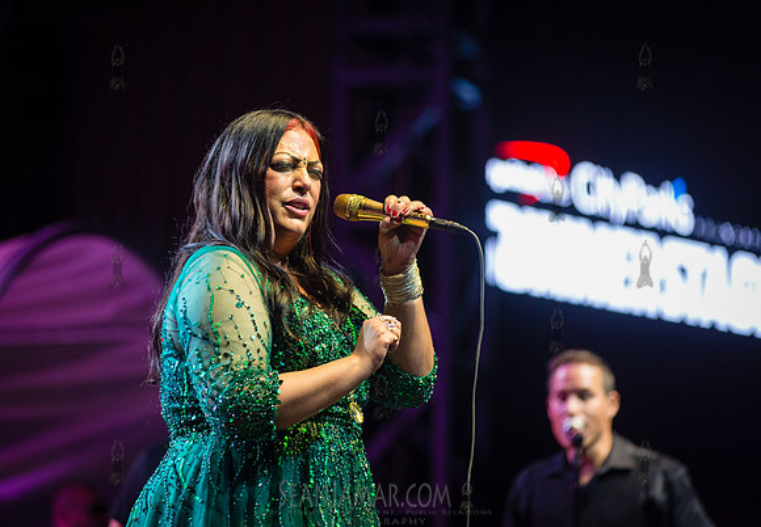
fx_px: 3972
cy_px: 247
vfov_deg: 7.6
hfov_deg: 10.9
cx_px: 341
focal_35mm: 186
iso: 2500
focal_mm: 170
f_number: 4
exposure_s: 1/500
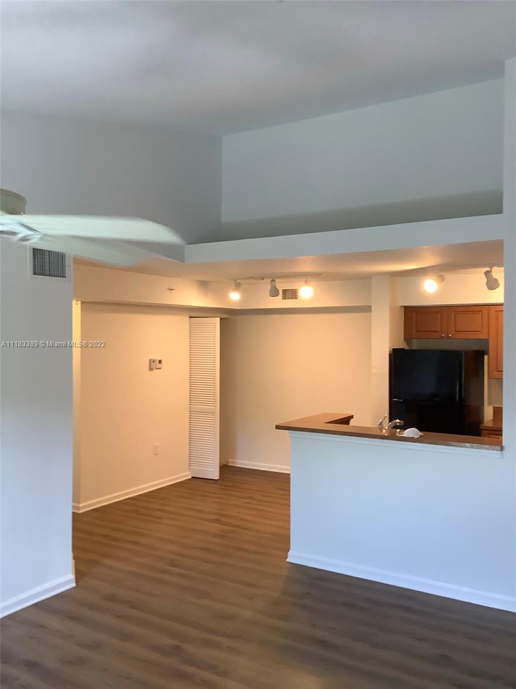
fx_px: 616
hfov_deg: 45.4
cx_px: 258
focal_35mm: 31
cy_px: 344
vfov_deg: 58.4
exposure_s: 1/60
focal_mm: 3.3
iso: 160
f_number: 2.4
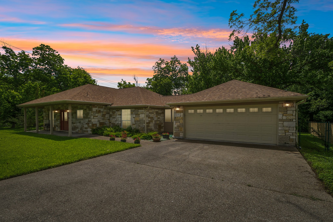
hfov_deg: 93.3
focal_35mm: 17
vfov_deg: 70.4
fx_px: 157
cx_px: 166
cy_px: 111
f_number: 8
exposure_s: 1/1250
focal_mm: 11.5
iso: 400
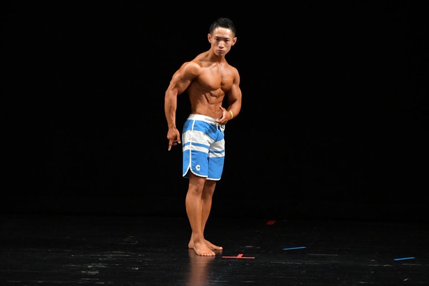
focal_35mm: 315
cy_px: 143
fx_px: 3752
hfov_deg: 6.5
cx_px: 214
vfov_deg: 4.4
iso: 3200
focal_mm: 210
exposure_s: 1/400
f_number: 5.6
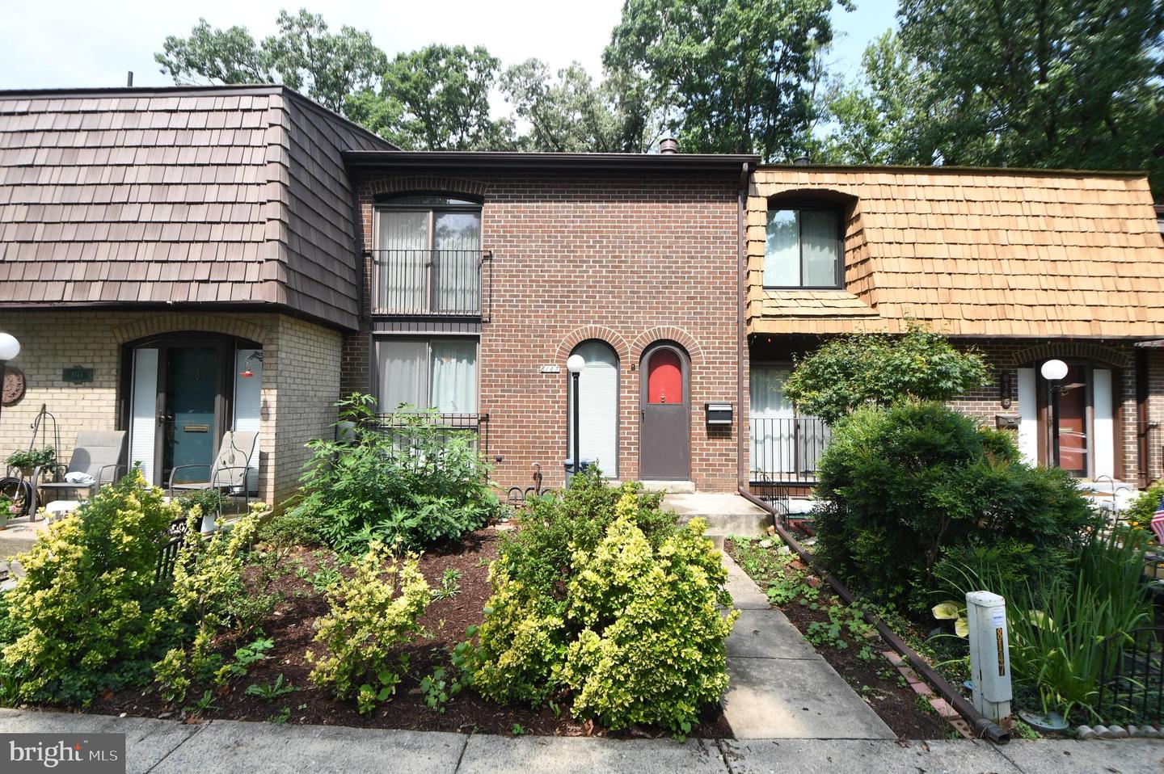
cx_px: 582
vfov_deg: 73.7
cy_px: 387
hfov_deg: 96.8
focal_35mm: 16
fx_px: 517
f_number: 7.1
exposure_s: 1/200
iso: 200
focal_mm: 11
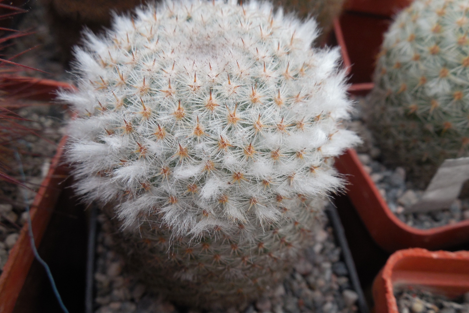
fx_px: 430
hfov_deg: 57.2
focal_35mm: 33
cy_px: 179
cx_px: 236
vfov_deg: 39.9
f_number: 3.6
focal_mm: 5.6
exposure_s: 1/30
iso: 160
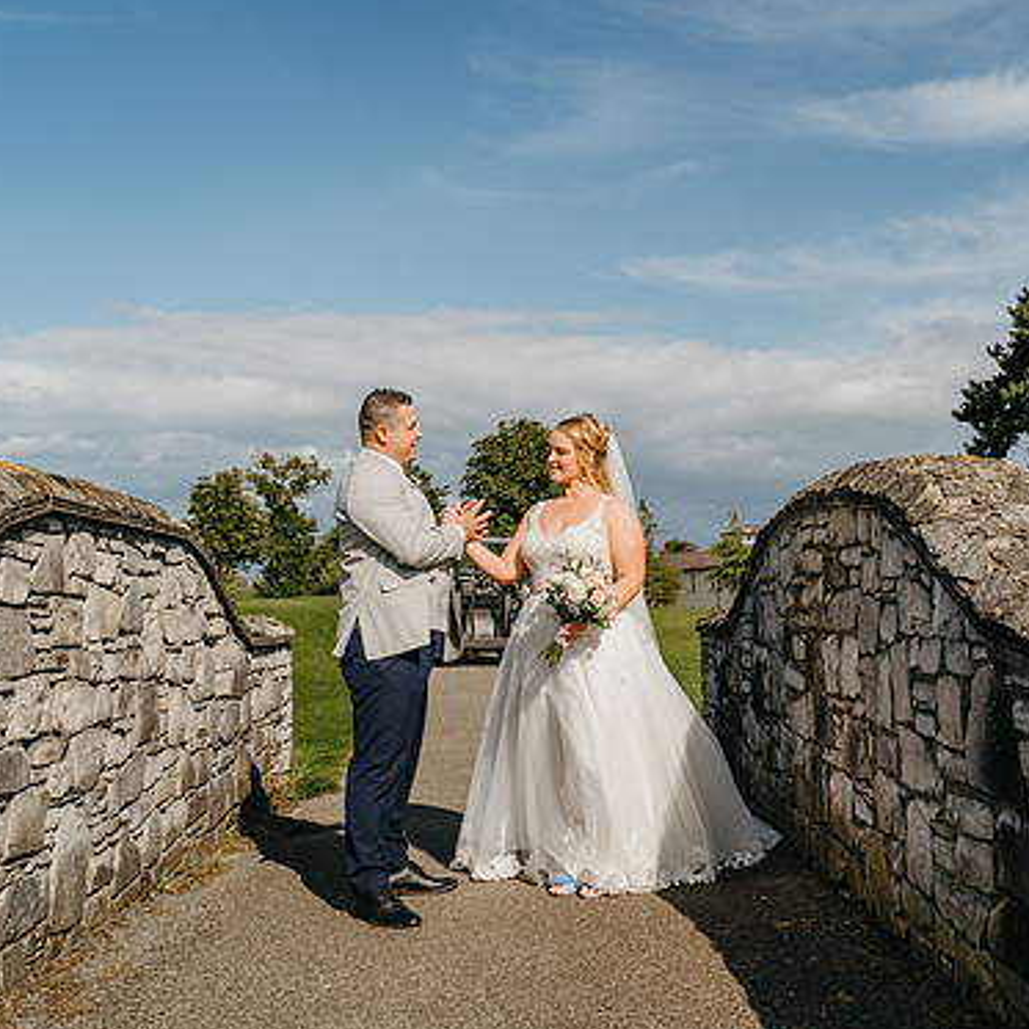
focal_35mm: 37
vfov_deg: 44.9
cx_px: 648
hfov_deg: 44.5
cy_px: 523
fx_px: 1244
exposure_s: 1/1000
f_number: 4.5
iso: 50
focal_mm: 28
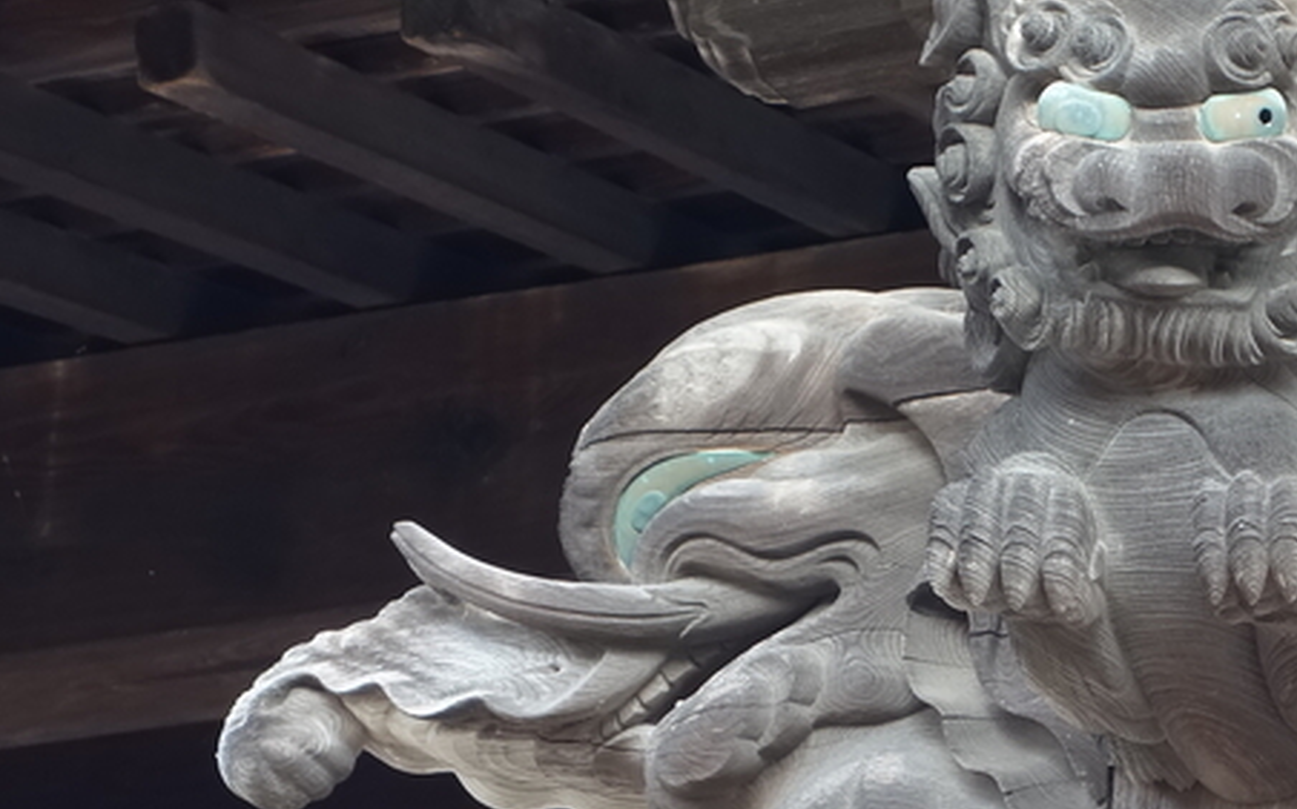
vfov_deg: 5.9
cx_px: 1458
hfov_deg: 9.4
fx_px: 7843
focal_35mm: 222
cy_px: 611
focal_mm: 30.46
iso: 400
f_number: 4.5
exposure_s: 1/100
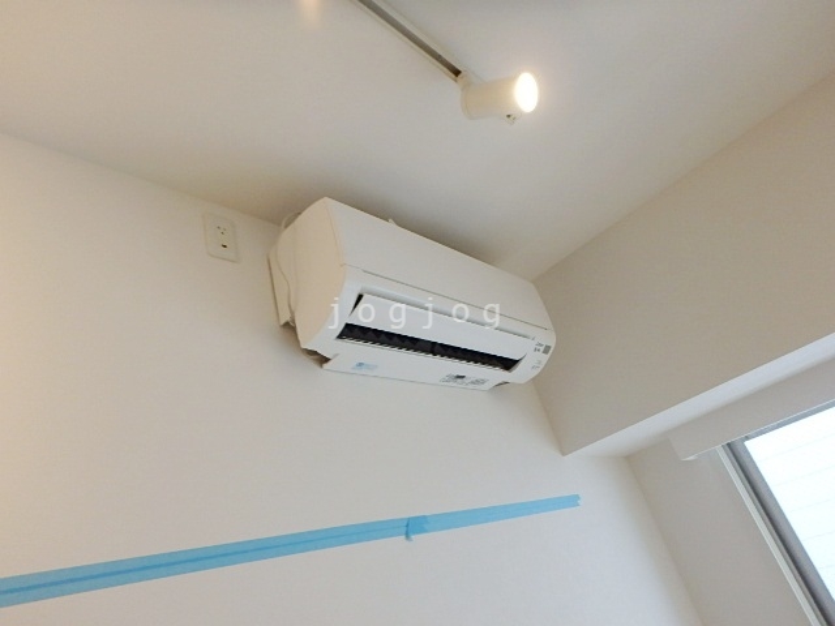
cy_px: 313
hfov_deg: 79.0
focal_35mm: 21
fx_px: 507
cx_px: 418
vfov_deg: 63.4
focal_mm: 3.7
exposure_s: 1/50
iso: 200
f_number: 3.5
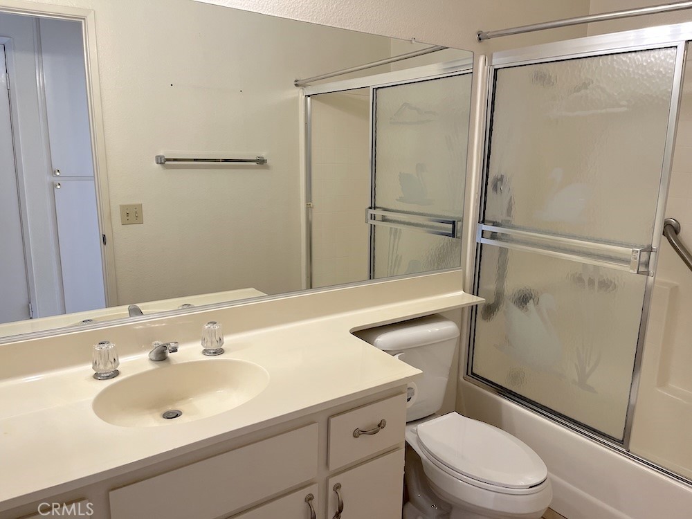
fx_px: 520
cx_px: 346
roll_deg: -0.4
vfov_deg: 53.1
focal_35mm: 26
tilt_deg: -11.7
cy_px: 260
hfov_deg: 67.3
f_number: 1.6
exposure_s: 1/120
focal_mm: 5.1
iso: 125
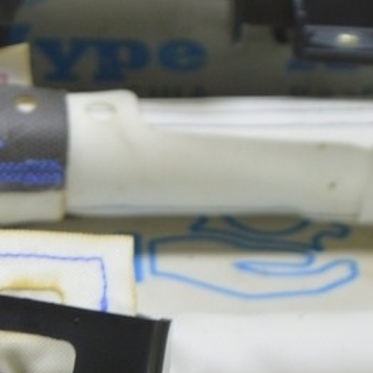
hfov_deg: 6.6
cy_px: 455
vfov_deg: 6.7
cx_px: -273
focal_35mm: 259
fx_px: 3157
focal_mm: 52
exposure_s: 1/20
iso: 400
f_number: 5.6
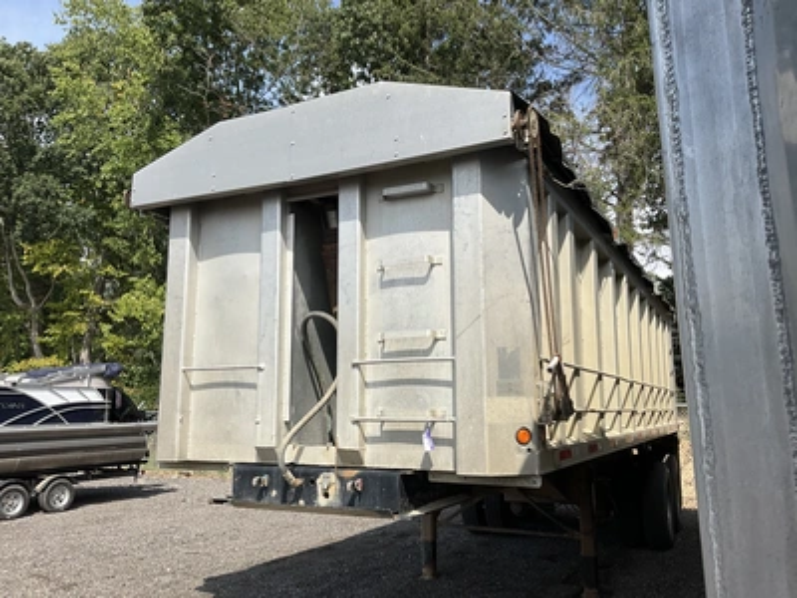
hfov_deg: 61.7
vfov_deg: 48.2
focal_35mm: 29
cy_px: 299
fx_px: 668
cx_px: 398
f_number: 1.8
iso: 25
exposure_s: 1/1786
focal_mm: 3
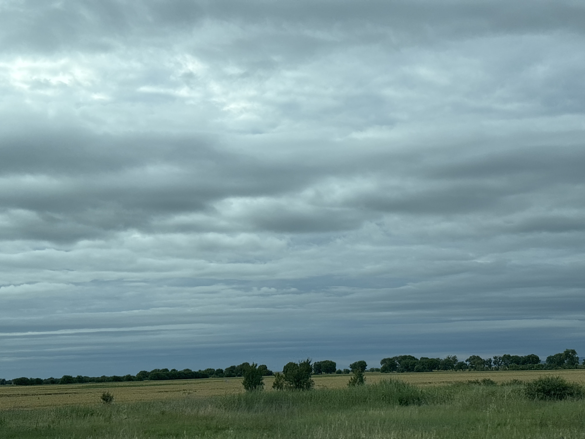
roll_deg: +2.2
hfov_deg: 36.8
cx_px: 292
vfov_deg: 28.0
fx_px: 879
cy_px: 220
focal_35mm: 52
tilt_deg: +5.0
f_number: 1.6
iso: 32
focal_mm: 5.96
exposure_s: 1/1499
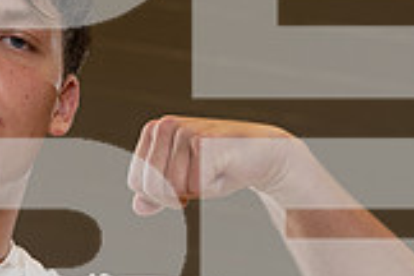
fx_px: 1978
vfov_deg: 7.9
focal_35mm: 172
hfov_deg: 11.6
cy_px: 275
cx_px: -156
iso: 400
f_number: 4
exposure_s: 1/125
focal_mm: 48
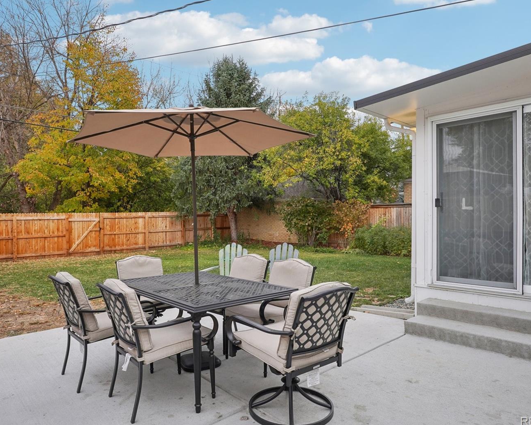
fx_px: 355
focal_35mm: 23
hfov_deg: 73.6
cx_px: 259
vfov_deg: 61.8
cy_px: 211
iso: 160
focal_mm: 13
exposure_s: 1/30
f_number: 8
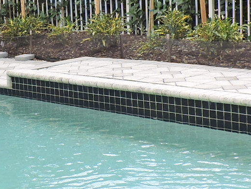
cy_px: 42
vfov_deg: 14.2
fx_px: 754
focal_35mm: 104
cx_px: -29
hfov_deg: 18.2
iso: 100
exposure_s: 1/500
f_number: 3
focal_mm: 4.3
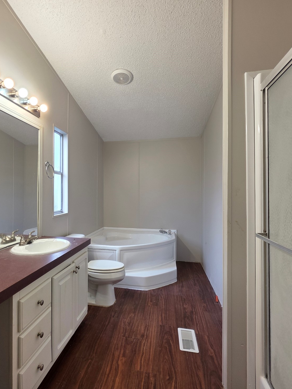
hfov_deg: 70.8
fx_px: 202
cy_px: 193
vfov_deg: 87.8
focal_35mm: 18
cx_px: 115
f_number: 1.9
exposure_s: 1/120
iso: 64
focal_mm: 2.2
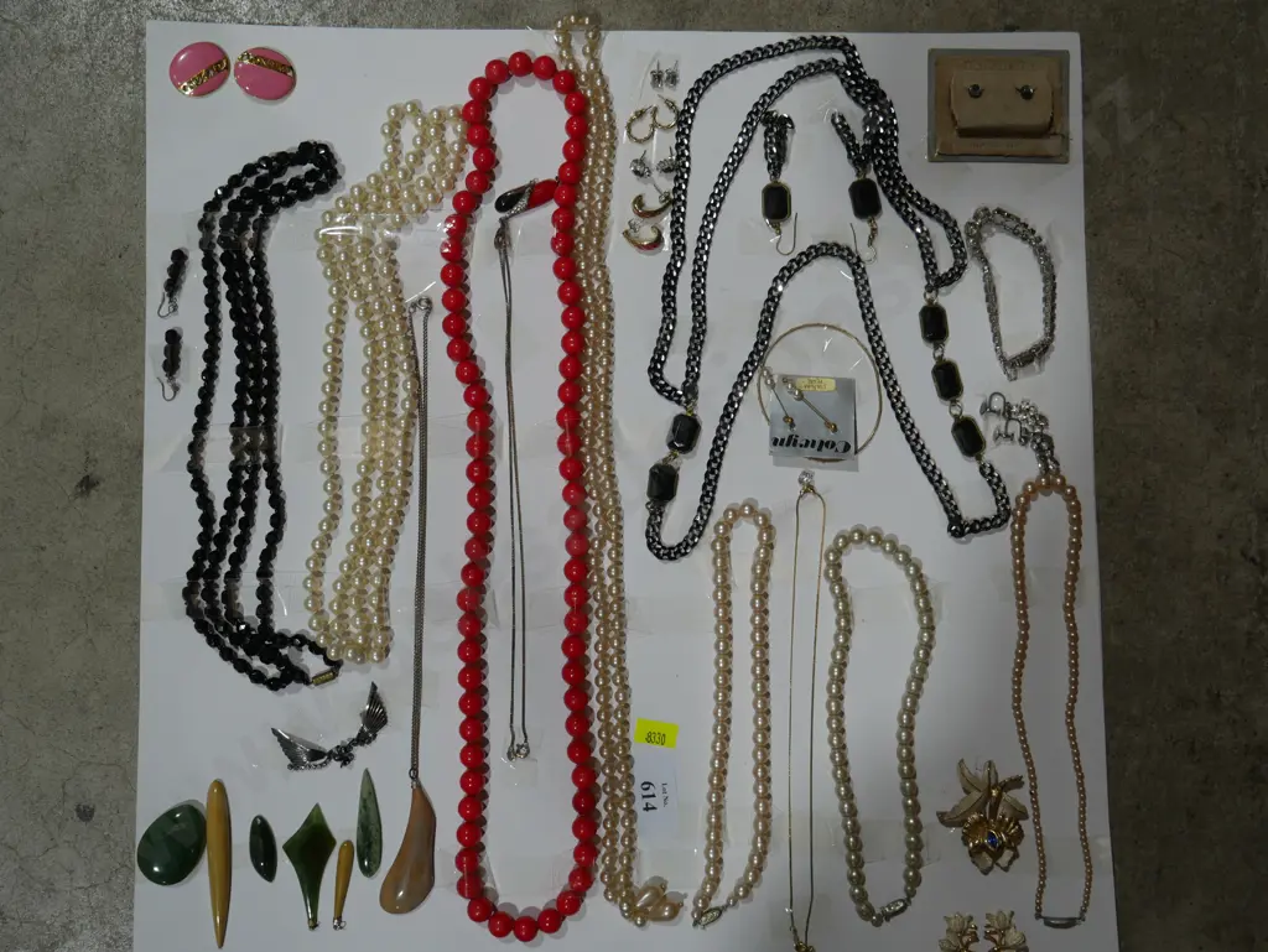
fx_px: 1466
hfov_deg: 46.8
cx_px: 634
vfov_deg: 36.0
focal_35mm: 40
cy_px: 476
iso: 200
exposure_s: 1/125
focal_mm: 20
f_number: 4.4
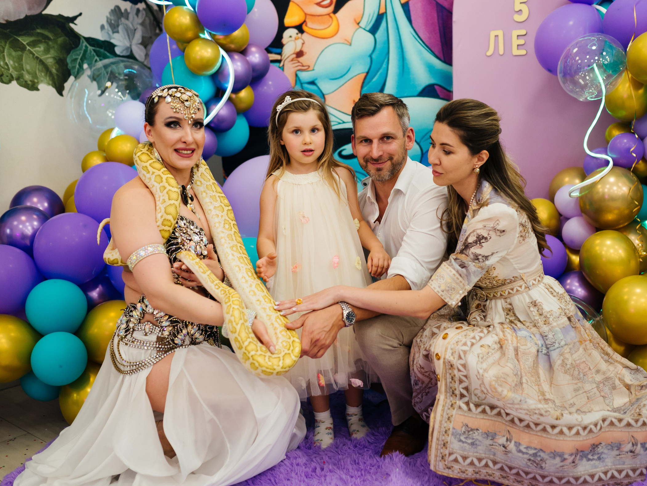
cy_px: 259
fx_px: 785
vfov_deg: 34.3
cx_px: 370
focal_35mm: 42
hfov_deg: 44.7
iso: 800
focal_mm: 35
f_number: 1.8
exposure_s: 1/100
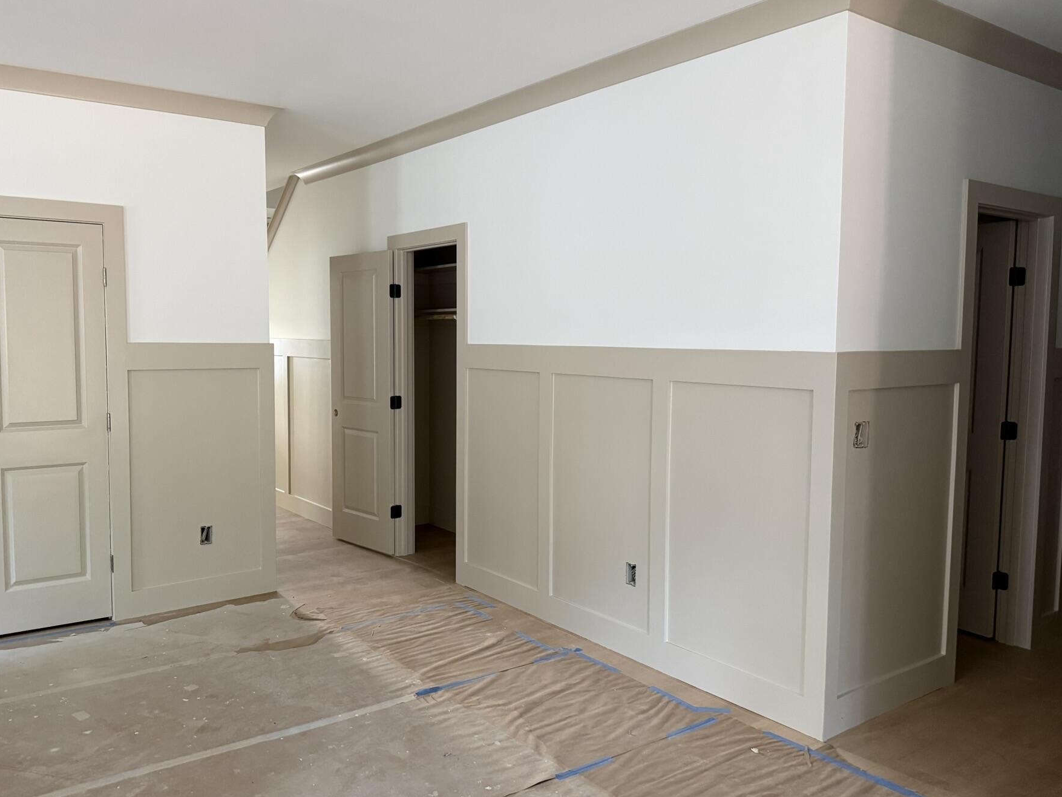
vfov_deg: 49.8
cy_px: 396
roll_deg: -0.7
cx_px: 444
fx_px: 859
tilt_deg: -3.6
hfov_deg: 63.1
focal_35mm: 28
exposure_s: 1/60
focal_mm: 6.76
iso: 500
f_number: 1.78
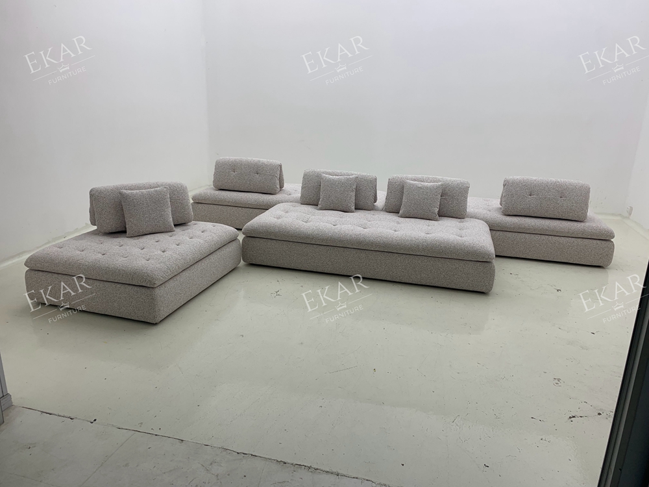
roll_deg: -0.1
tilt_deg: -17.1
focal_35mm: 26
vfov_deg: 53.1
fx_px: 487
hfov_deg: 67.3
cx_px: 324
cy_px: 244
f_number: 1.8
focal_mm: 4.25
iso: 25
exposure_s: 1/127
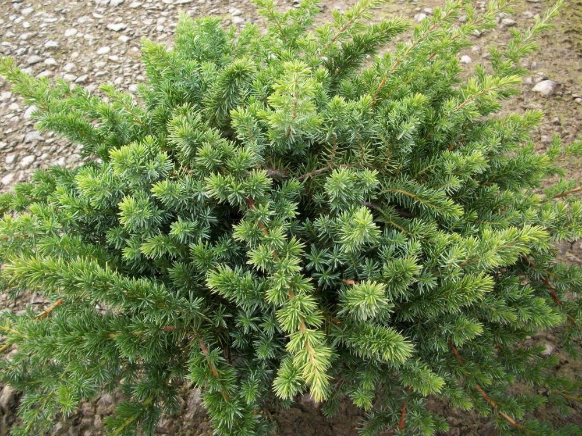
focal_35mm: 35
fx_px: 588
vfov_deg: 40.7
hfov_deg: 52.6
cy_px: 218
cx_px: 291
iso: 160
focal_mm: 6.3
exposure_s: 1/500
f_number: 3.1
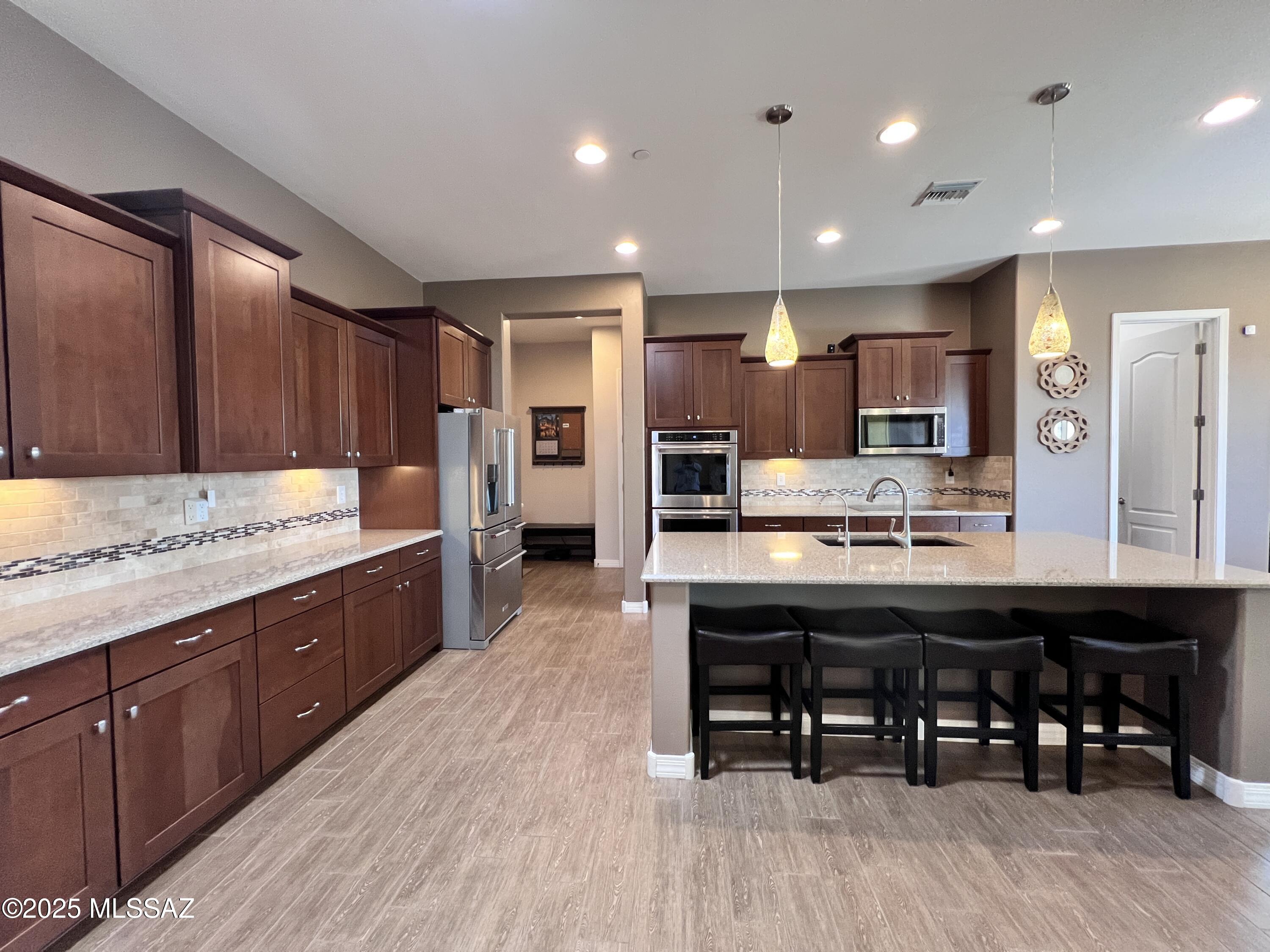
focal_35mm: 13
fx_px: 477
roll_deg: +0.6
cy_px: 476
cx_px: 635
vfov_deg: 89.9
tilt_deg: -2.3
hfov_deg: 106.2
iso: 400
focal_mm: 1.57
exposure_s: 1/60
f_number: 1.8
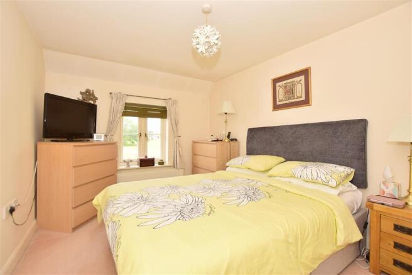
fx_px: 172
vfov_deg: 77.3
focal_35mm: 15
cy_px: 138
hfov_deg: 100.4
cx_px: 206
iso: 200
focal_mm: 10
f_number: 5.6
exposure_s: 1/125
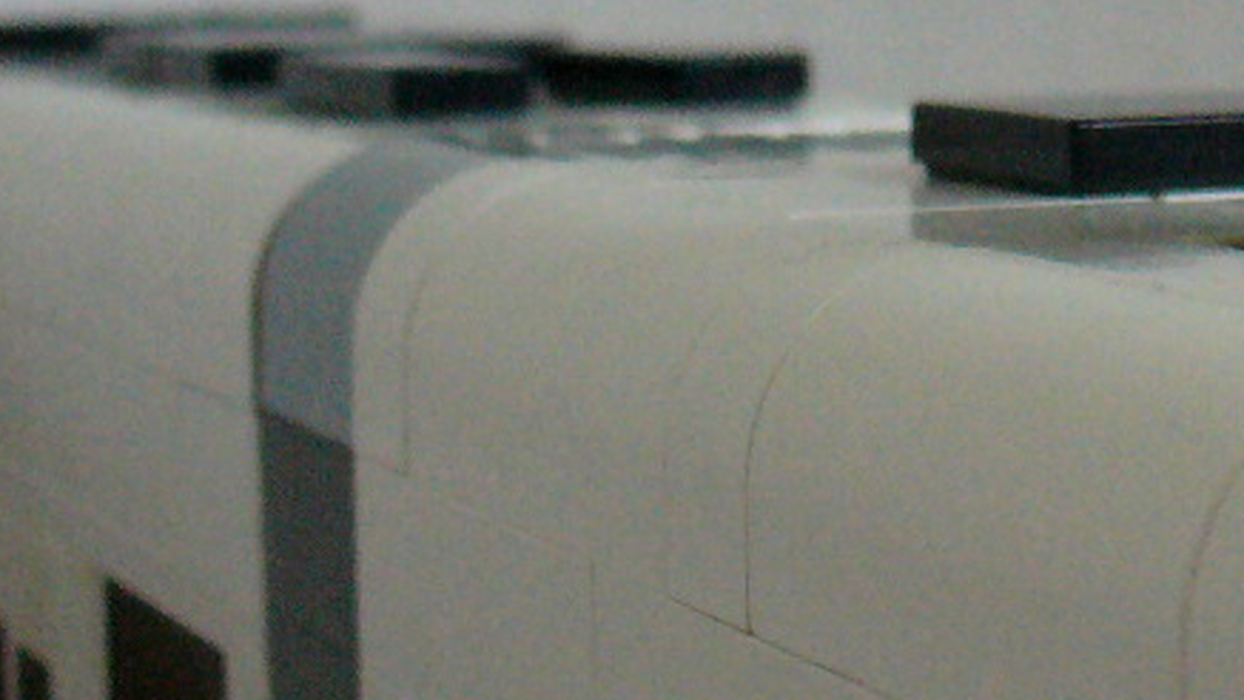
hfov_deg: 17.5
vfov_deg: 10.0
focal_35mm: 118
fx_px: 3893
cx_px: 1378
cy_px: -350
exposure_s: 1/60
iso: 400
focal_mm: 6.1
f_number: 2.8
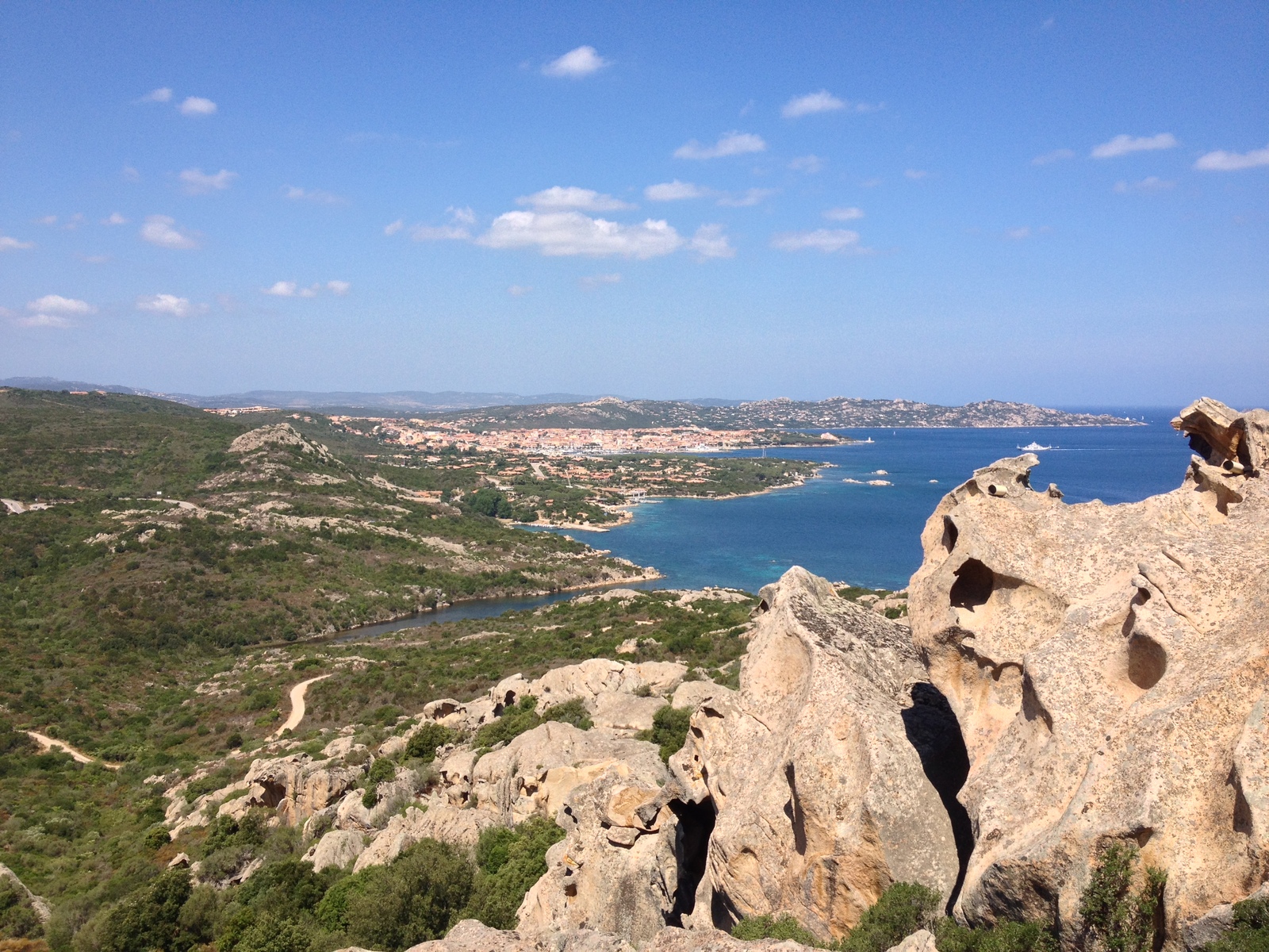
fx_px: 1283
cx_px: 634
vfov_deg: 40.7
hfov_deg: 52.6
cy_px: 476
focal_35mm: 35
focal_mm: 4.28
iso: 50
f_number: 2.4
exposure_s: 1/1727
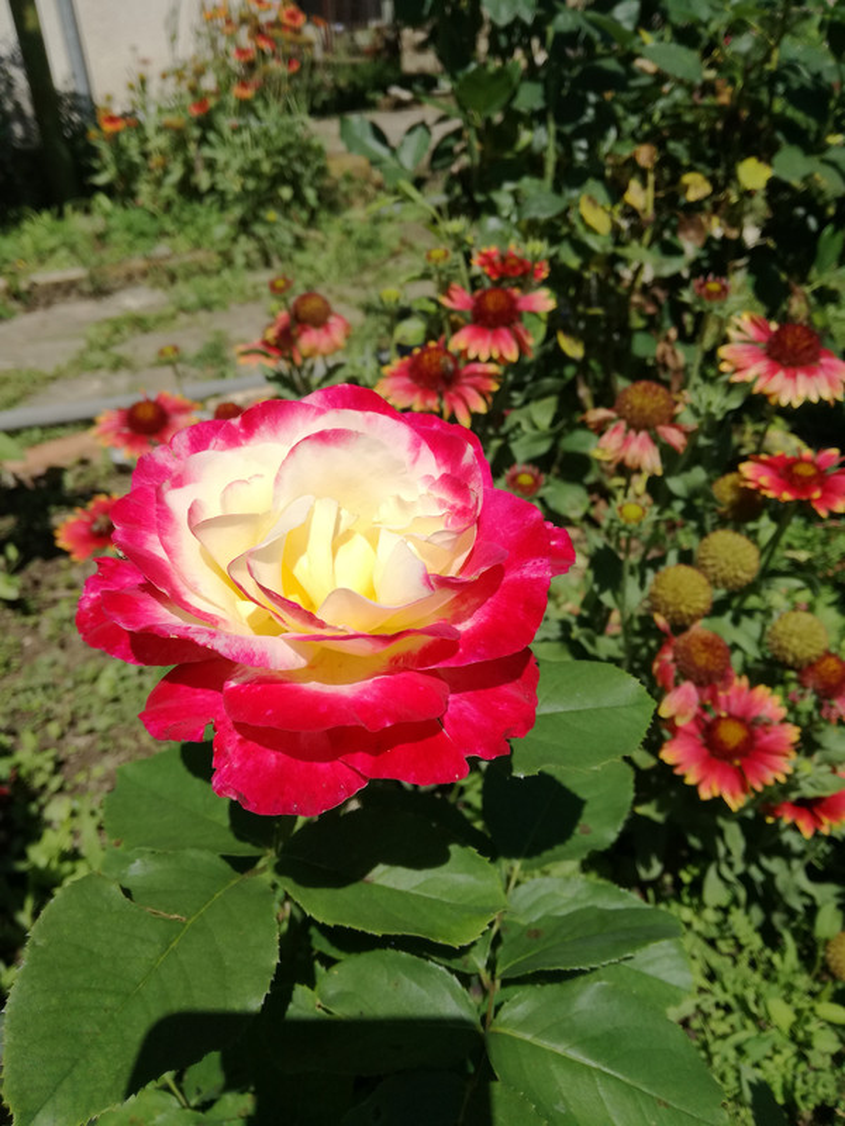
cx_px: 422
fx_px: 879
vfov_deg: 65.3
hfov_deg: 51.4
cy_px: 563
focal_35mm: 27
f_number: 2
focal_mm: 3.79
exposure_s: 1/2242
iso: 50
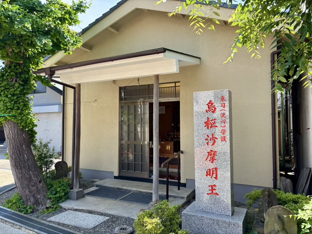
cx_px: 156
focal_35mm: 26
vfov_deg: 53.1
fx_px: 234
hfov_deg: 67.3
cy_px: 117
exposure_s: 1/608
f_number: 1.6
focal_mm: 5.96
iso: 50
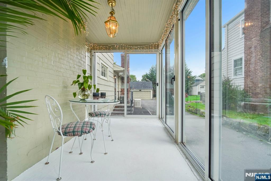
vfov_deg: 73.7
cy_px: 90
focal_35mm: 16
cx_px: 136
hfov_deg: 96.8
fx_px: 120
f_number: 8
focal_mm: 16
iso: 400
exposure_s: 1/200
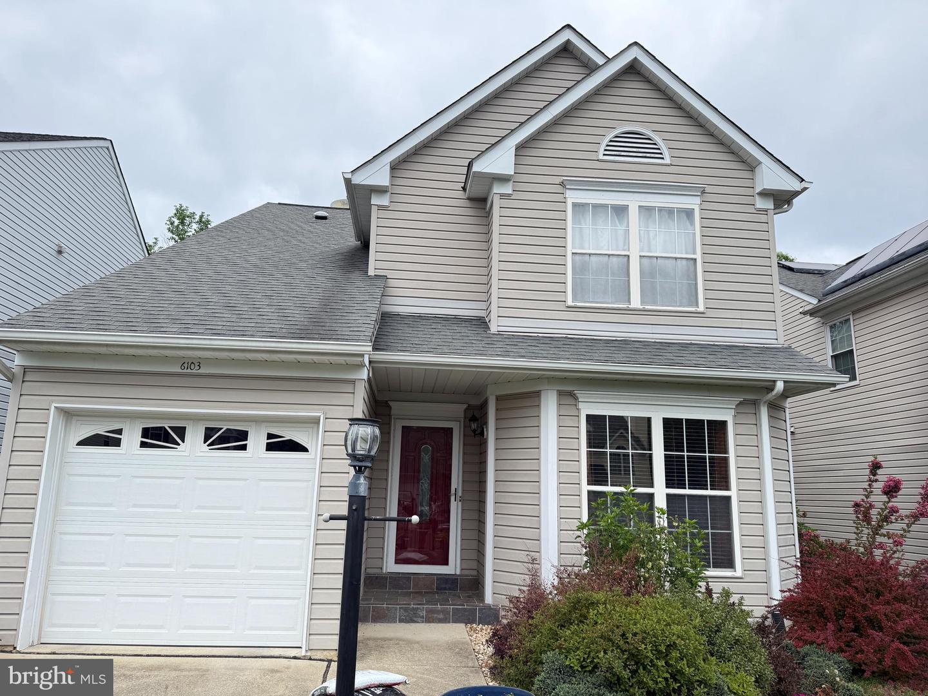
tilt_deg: +11.9
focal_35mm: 24
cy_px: 348
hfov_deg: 71.6
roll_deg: -1.6
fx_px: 643
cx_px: 464
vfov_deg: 56.8
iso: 80
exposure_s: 1/1901
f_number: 1.78
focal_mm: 6.76
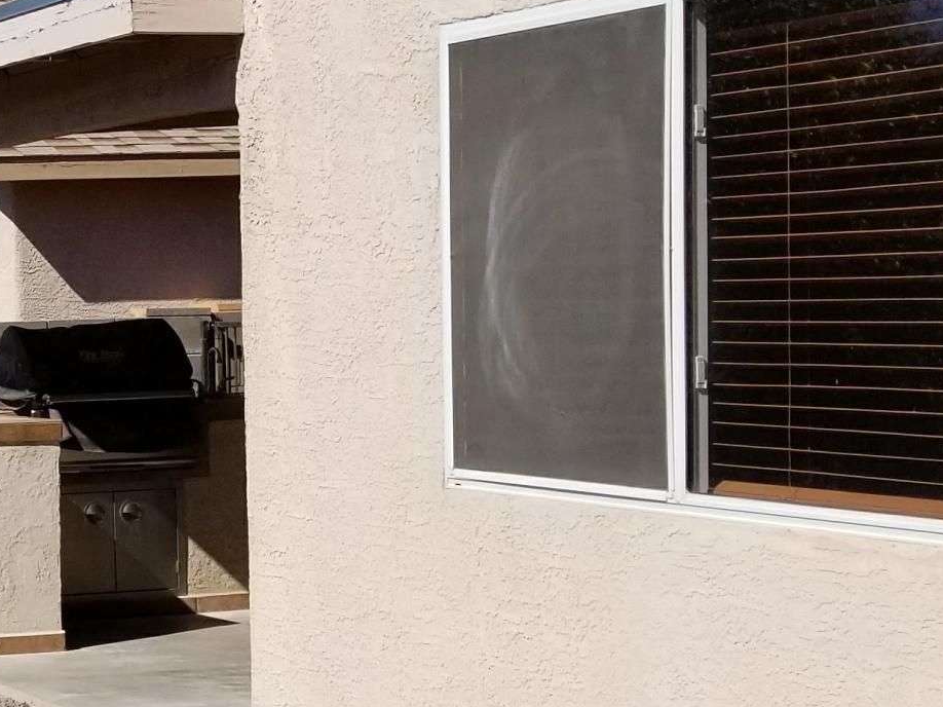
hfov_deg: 20.4
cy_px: 425
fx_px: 2315
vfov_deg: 17.3
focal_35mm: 85
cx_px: -380
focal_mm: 4.25
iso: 50
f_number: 1.7
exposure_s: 1/4576
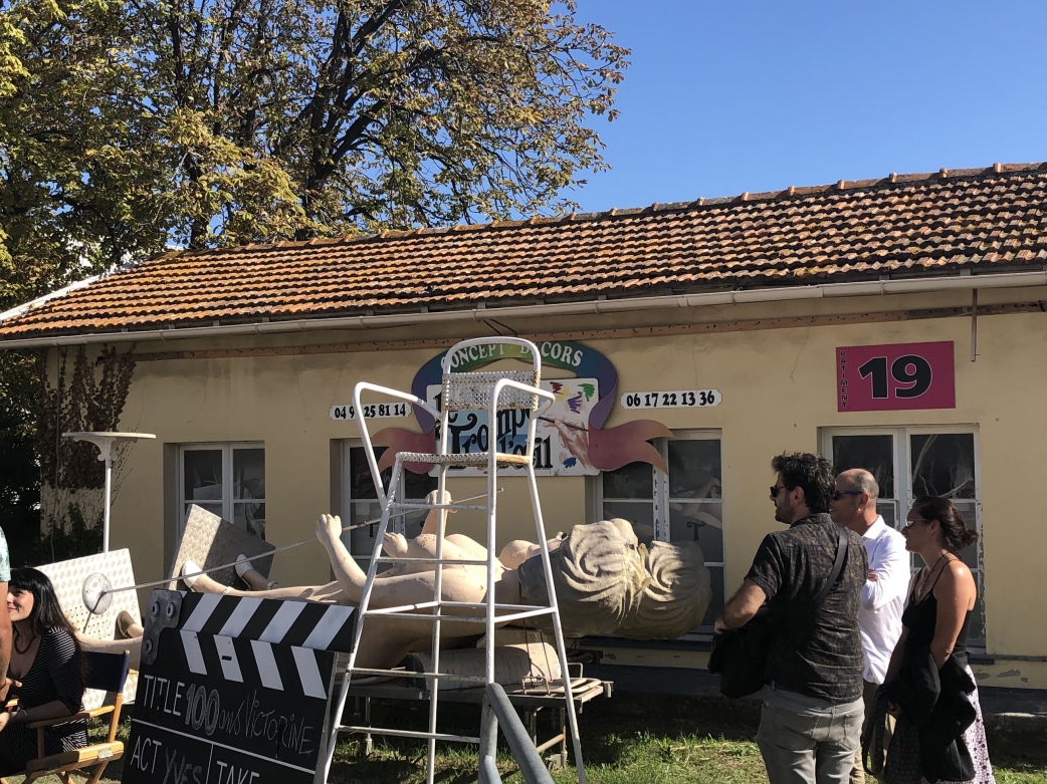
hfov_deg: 43.9
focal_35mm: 43
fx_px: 1300
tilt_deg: +0.5
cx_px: 508
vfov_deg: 33.6
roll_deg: -0.4
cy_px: 434
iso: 20
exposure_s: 1/1230
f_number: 1.8
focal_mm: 3.99
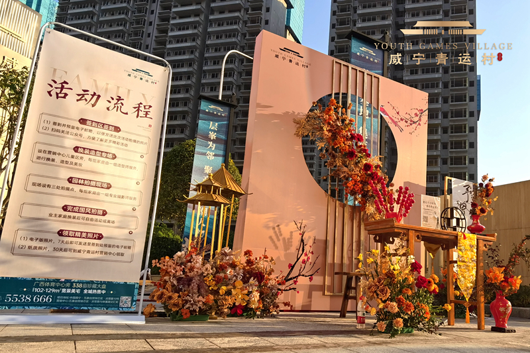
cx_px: 265
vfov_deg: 26.0
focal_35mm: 52
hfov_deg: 38.2
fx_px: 765
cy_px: 176
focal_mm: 35
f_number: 1.8
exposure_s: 1/8000
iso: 200
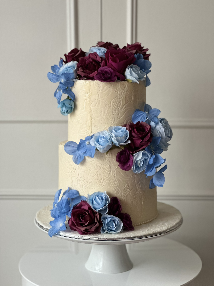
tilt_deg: -8.4
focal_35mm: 77
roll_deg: +0.0
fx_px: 635
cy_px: 143
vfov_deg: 25.3
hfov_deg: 19.1
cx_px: 107
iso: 200
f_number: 2.8
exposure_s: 1/40
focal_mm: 9
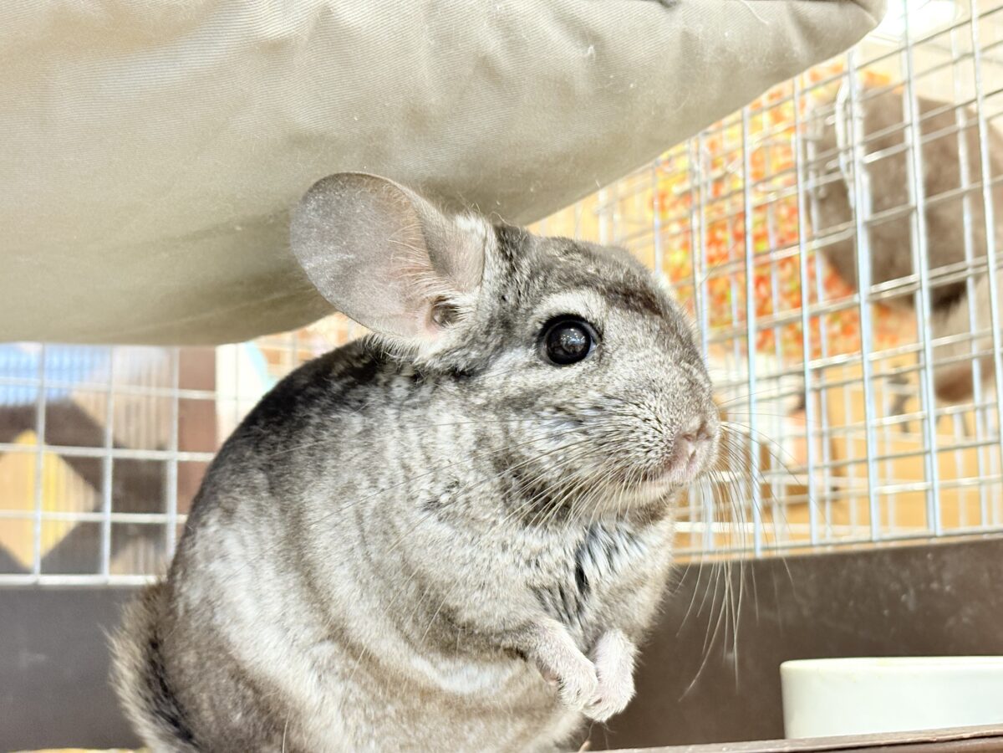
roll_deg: +1.9
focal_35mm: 52
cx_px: 502
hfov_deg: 36.8
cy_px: 376
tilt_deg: +9.8
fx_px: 1507
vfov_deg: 28.0
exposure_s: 1/33
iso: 160
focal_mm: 5.96
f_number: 1.6
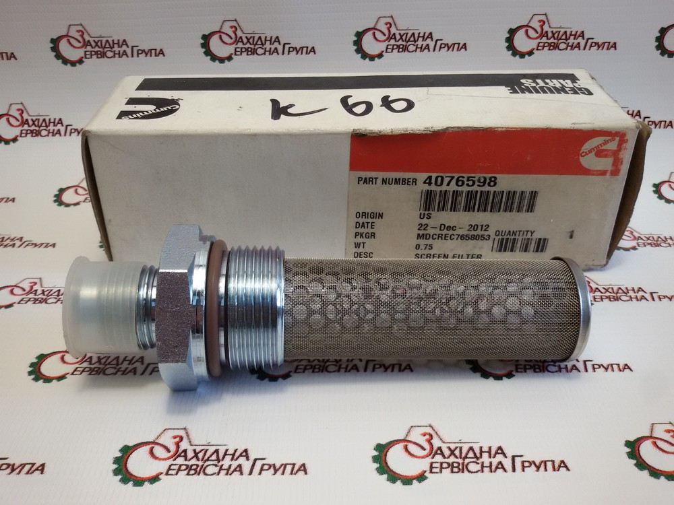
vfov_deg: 45.4
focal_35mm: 31
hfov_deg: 58.4
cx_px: 337
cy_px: 252
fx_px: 604
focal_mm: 2.93
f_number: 2.4
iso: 64
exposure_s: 1/100
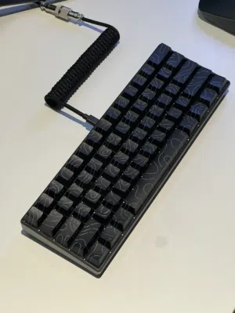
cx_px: 118
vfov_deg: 25.3
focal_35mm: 77
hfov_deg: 19.1
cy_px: 156
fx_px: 697
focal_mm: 9
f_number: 2.8
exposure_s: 1/50
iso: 200
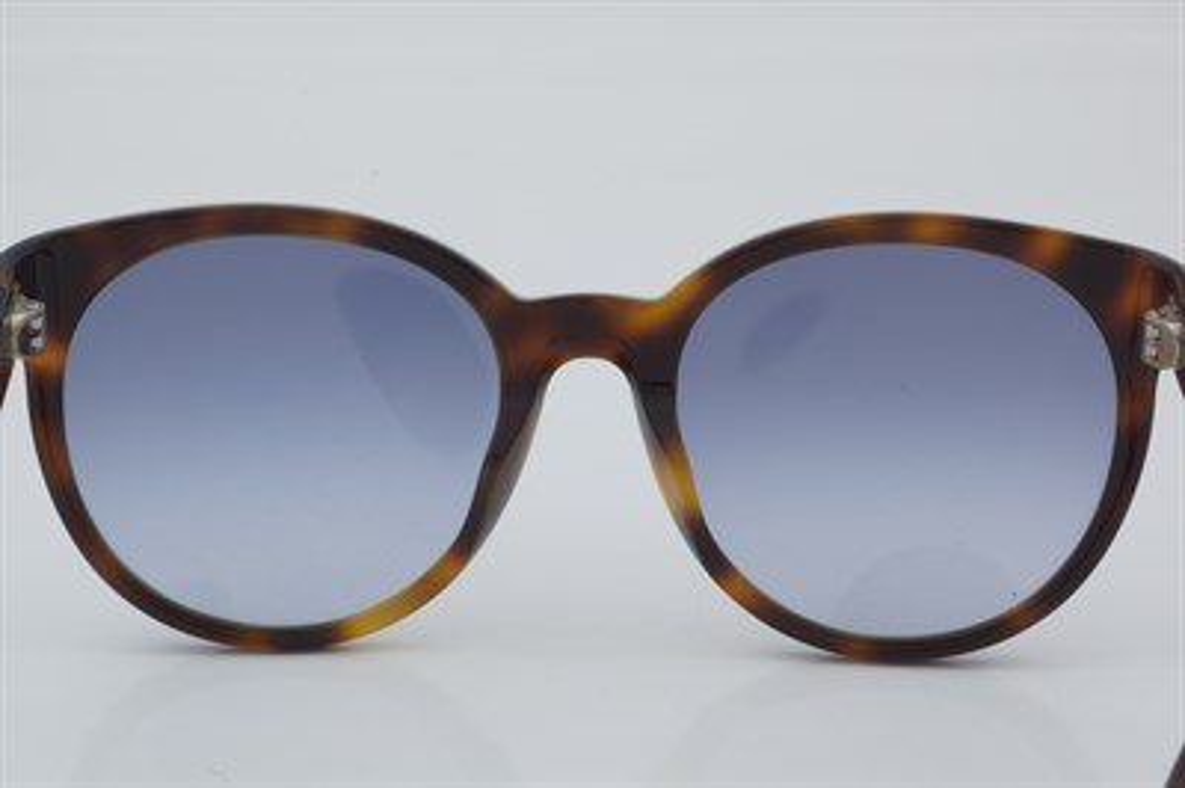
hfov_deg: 27.0
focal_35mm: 75
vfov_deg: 18.2
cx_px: 592
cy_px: 394
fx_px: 2467
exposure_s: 1/3
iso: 100
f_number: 32
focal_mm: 50
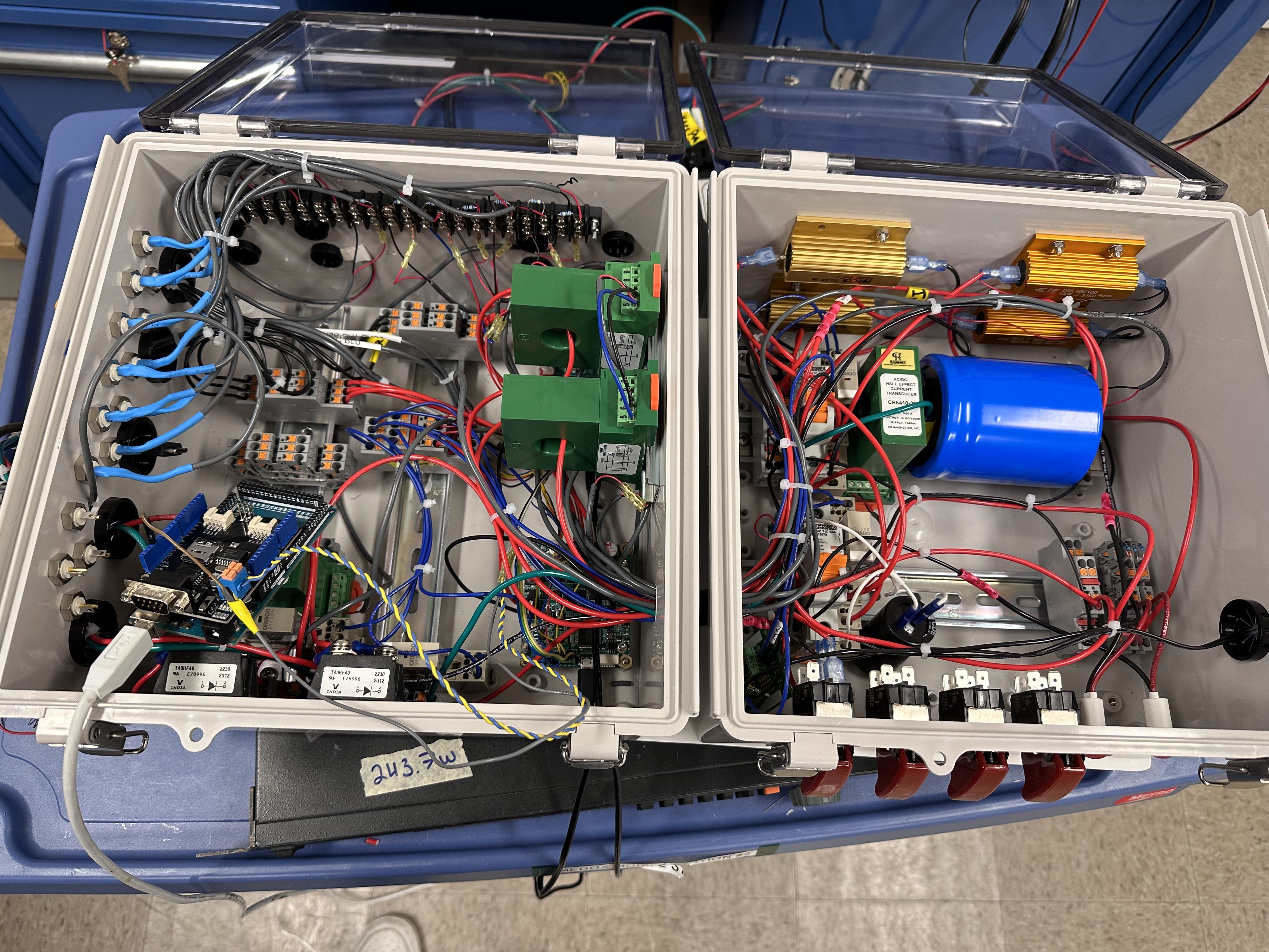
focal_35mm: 24
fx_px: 880
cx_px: 634
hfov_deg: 71.6
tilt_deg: -69.0
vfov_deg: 56.8
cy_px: 476
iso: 125
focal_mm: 6.86
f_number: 1.78
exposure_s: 1/60
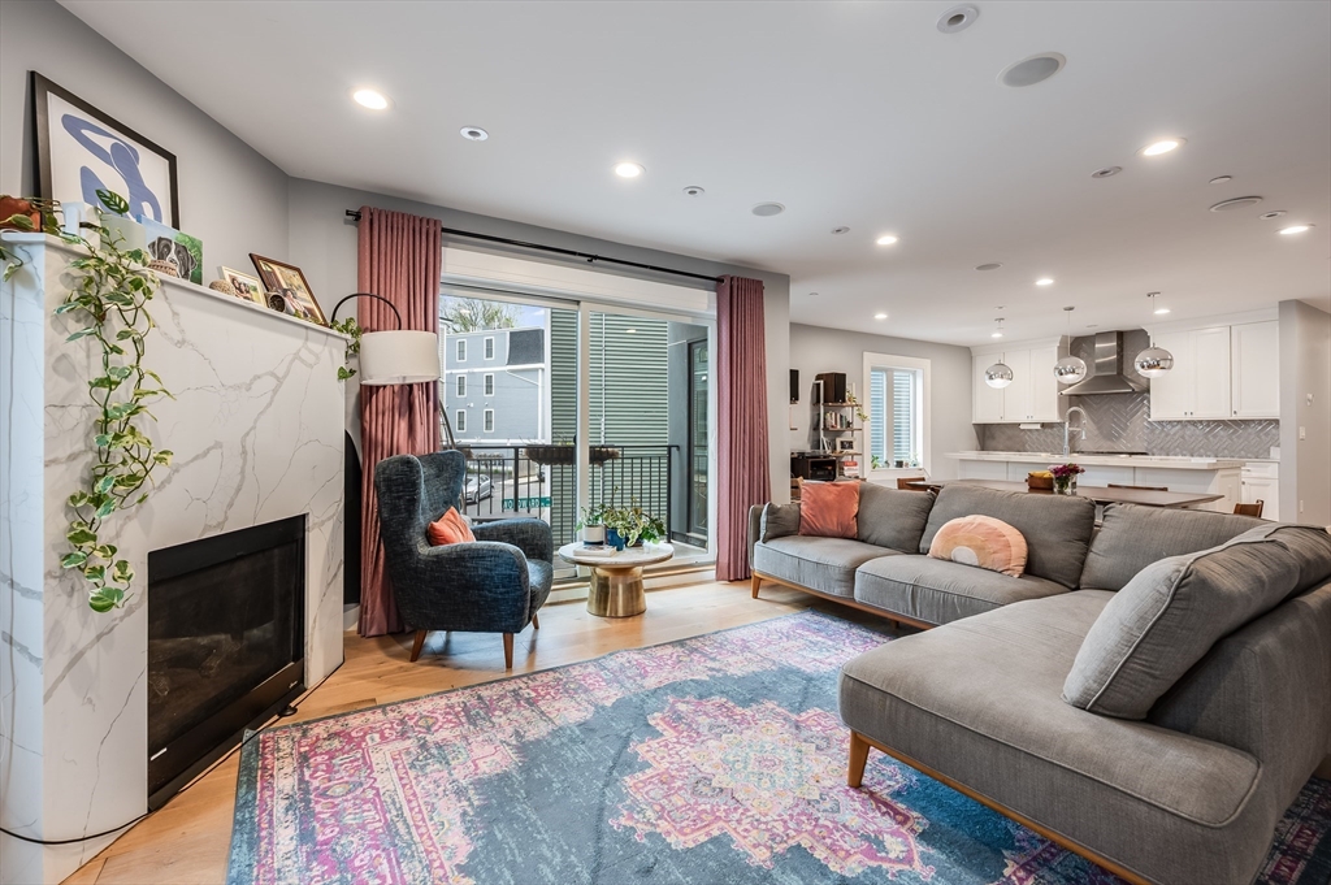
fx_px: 554
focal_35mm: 15
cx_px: 666
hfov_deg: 100.4
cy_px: 442
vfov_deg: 77.2
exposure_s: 1/20
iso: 100
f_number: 8
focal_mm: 15
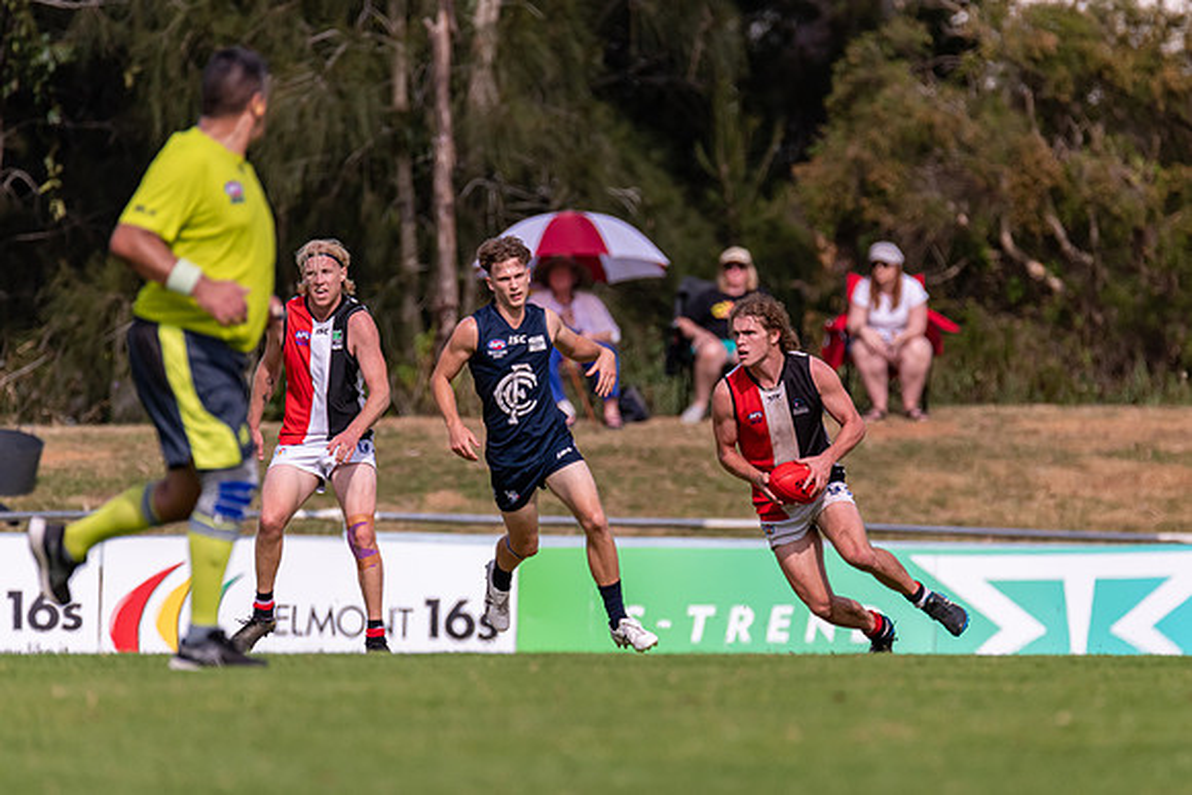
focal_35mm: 721
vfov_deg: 1.9
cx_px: 697
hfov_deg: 2.9
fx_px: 23891
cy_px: 467
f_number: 6.3
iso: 800
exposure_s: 1/4000
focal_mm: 550
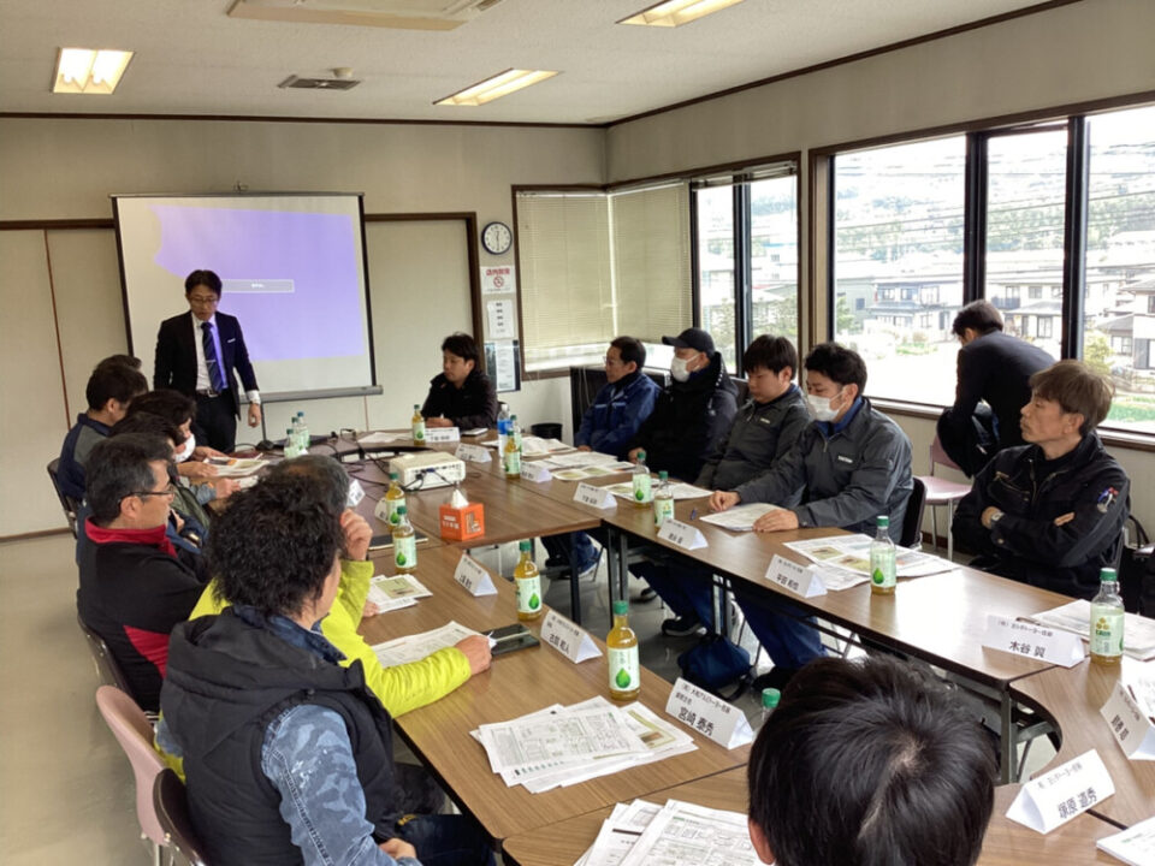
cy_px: 433
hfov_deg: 58.4
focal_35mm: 31
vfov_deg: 45.4
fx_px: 1034
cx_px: 578
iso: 50
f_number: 2.4
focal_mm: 3.3
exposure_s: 1/60
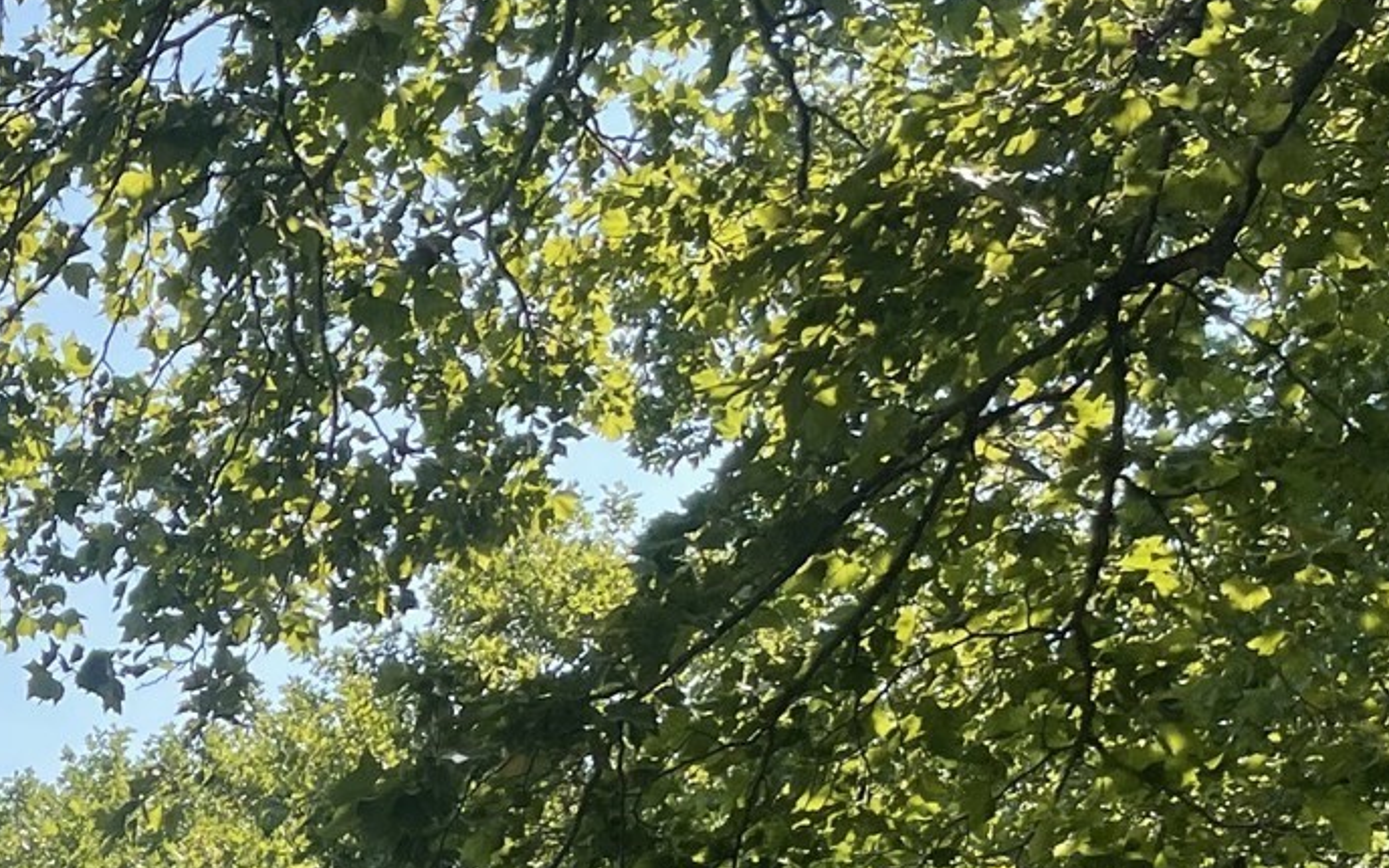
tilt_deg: +4.1
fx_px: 3104
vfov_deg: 14.4
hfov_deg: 22.8
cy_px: 1459
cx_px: -359
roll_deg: -1.5
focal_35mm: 82
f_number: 1.6
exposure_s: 1/2020
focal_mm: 4.2
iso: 32
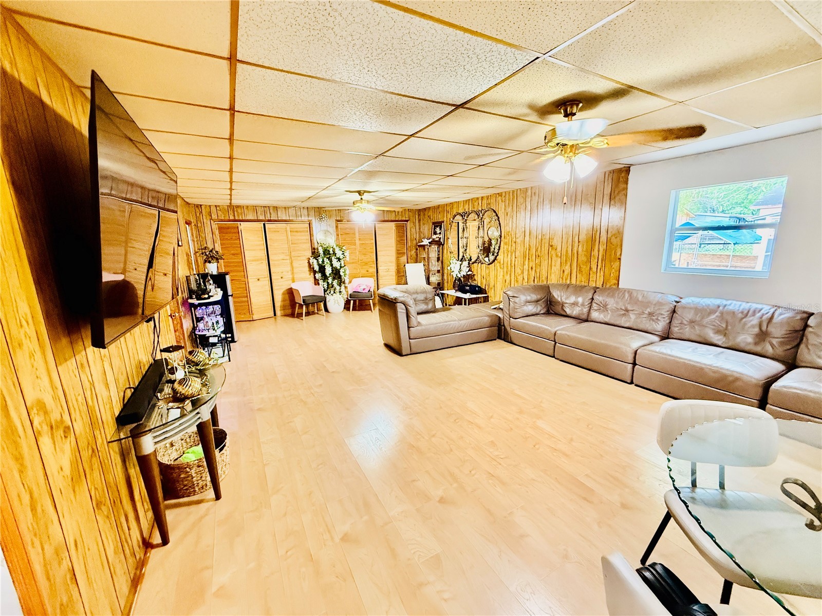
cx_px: 411
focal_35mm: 14
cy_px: 308
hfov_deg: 102.1
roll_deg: +1.9
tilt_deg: -11.4
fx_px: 332
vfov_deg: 85.7
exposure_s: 1/60
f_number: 2.2
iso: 800
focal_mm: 2.22
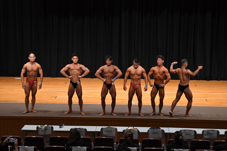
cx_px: 114
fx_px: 662
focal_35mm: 105
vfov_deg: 13.0
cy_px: 76
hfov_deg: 19.5
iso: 4000
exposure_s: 1/400
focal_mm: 70
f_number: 5.6
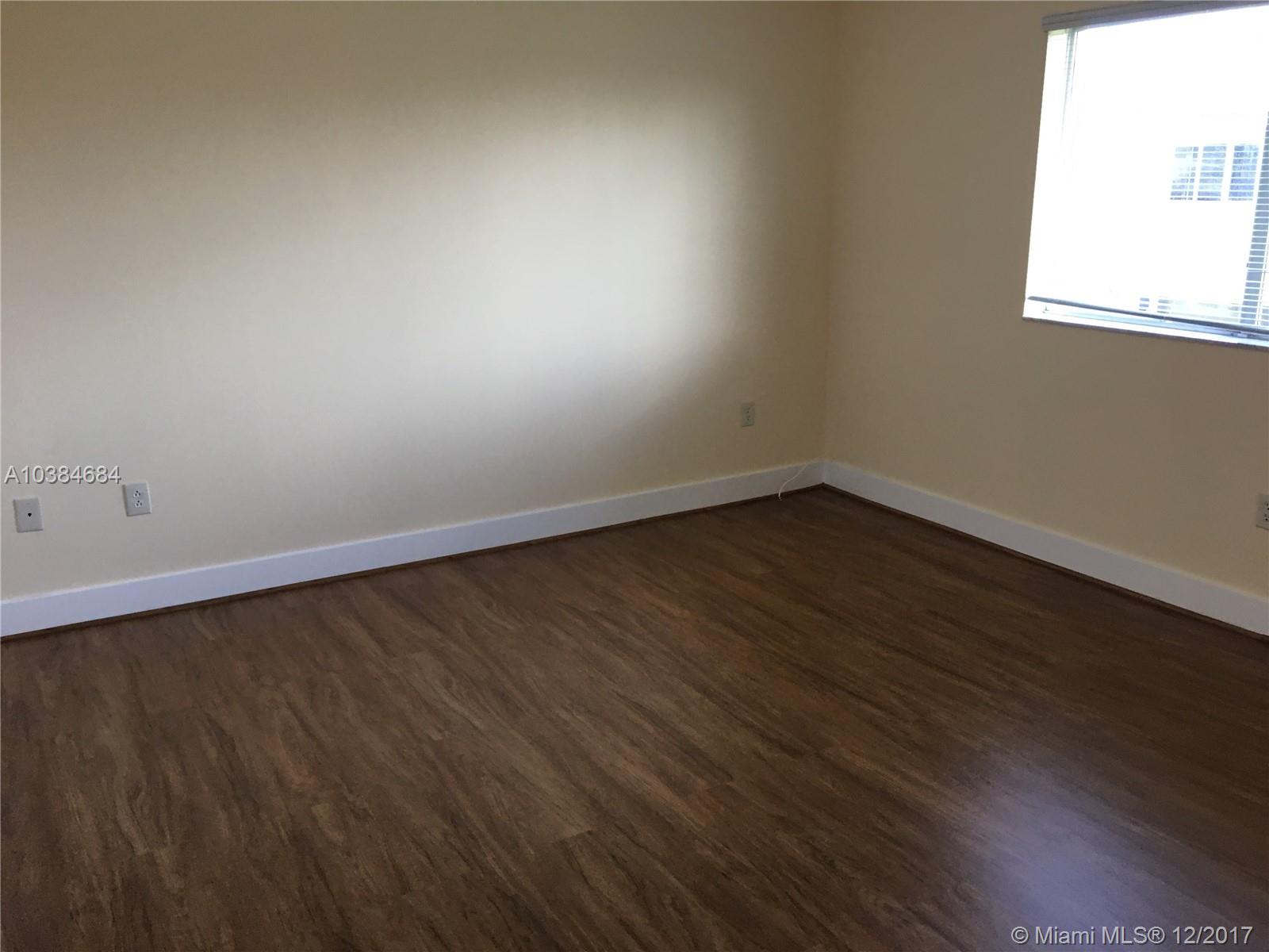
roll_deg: -0.1
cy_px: 476
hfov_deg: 61.7
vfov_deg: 48.2
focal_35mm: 29
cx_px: 634
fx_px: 1063
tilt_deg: -14.0
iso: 40
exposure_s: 1/30
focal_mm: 4.15
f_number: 2.2
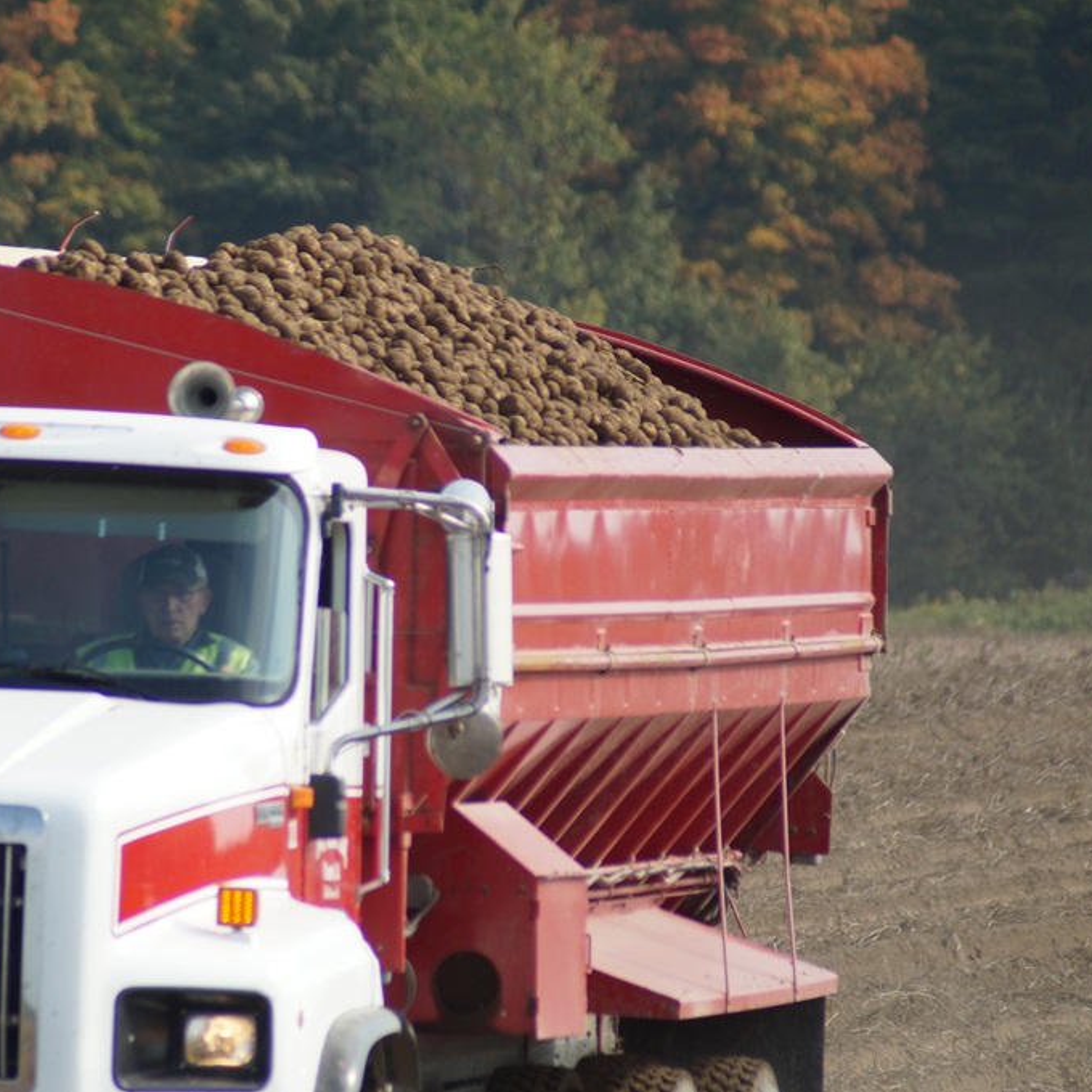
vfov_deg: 3.0
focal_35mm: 576
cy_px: 546
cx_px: 291
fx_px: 20558
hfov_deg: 3.0
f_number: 5.6
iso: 200
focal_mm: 300
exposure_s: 1/500
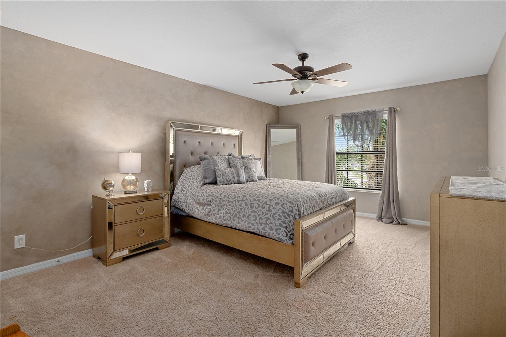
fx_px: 225
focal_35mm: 16
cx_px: 253
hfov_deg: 96.7
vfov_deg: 73.7
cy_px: 168
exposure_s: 1/1.67
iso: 320
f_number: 9
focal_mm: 16
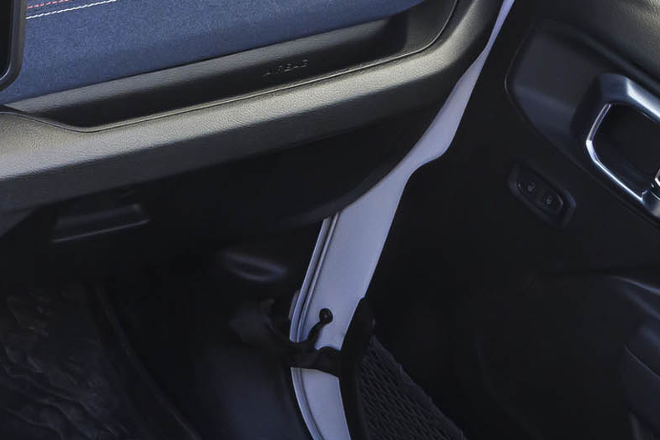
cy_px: 348
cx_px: -282
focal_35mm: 82
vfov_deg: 16.5
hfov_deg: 21.4
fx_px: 1504
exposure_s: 1/100
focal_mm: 20
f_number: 8
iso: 1000
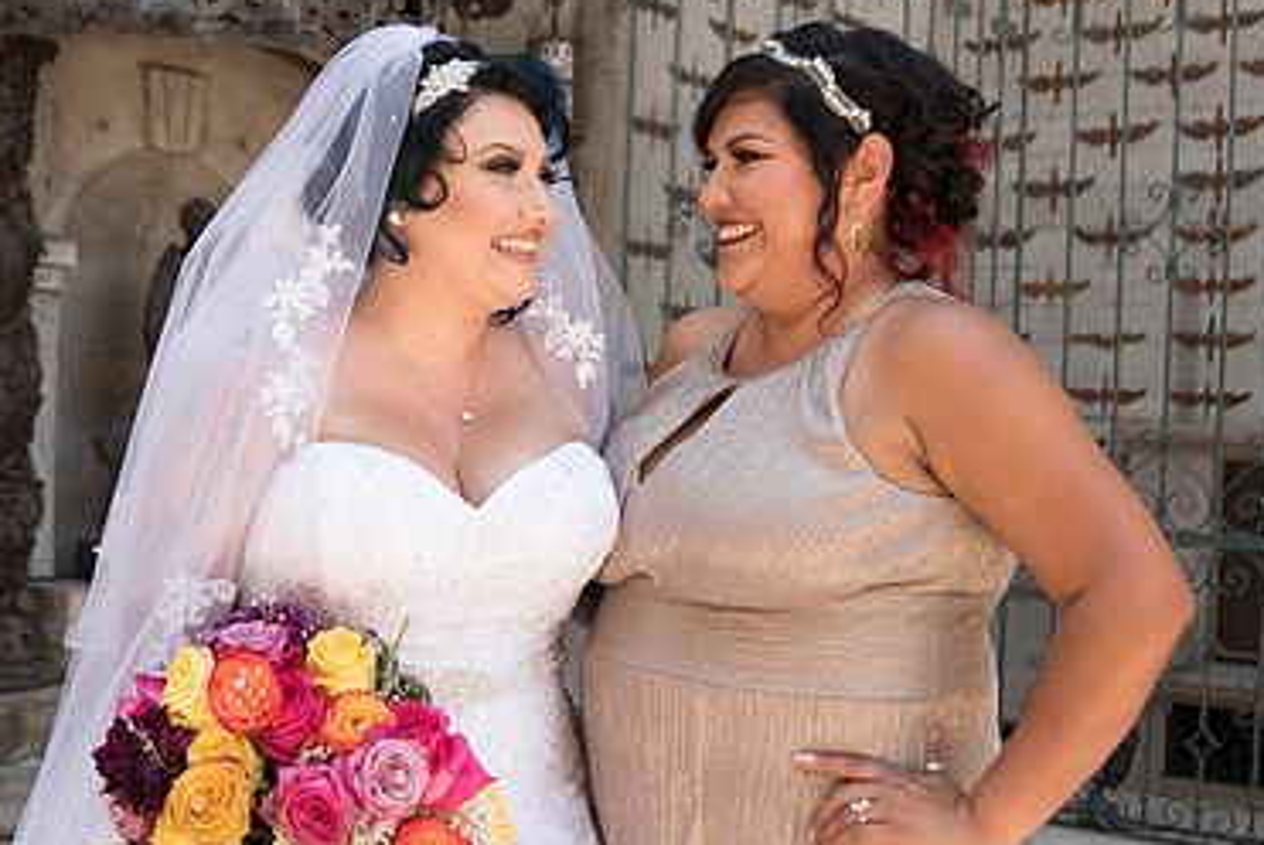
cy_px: 448
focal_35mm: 50
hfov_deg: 39.5
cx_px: 525
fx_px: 1757
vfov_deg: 27.0
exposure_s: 1/100
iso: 100
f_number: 4.5
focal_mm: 32
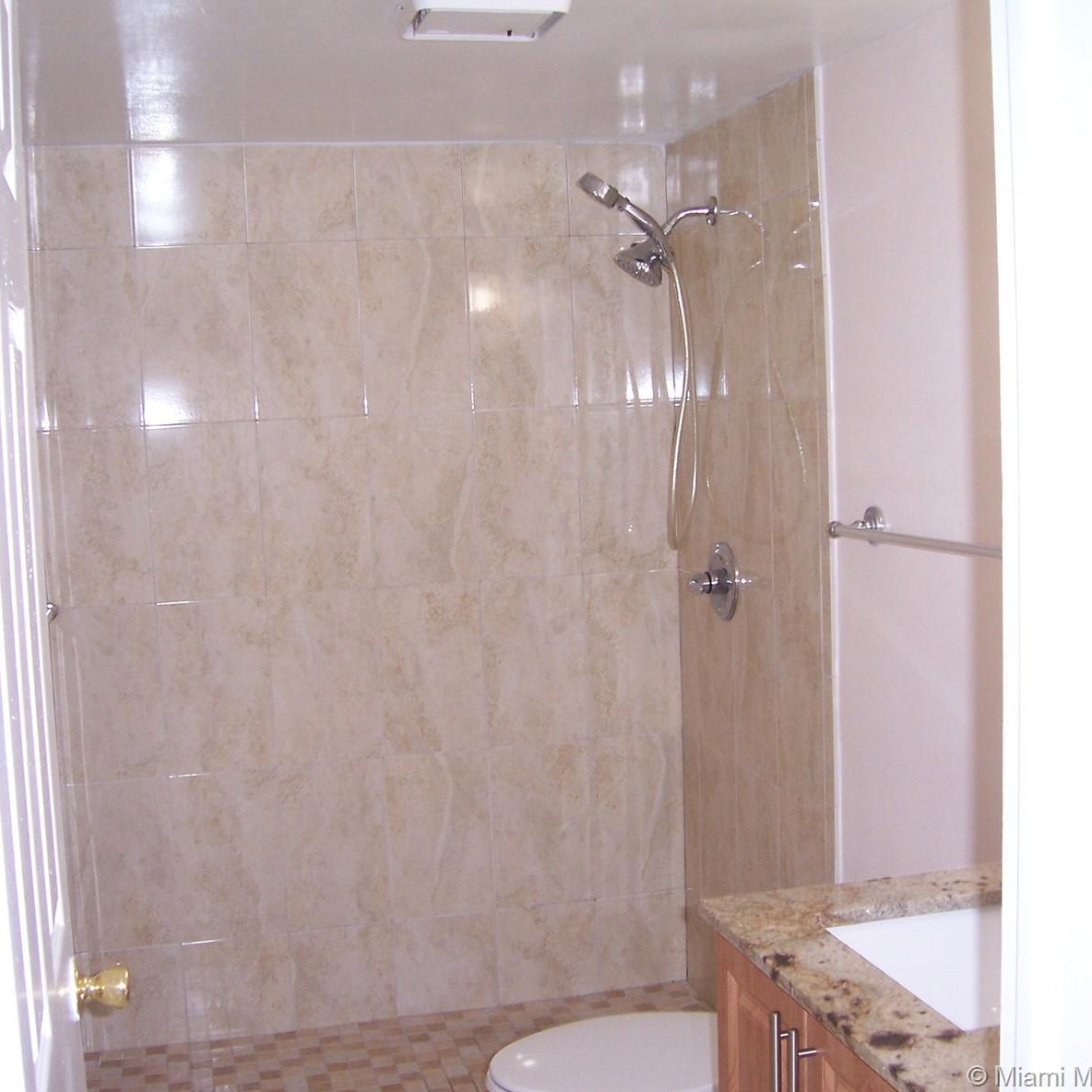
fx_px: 1535
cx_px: 528
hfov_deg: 39.2
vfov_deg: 39.2
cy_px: 541
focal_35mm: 43
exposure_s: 1/60
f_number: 3
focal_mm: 6
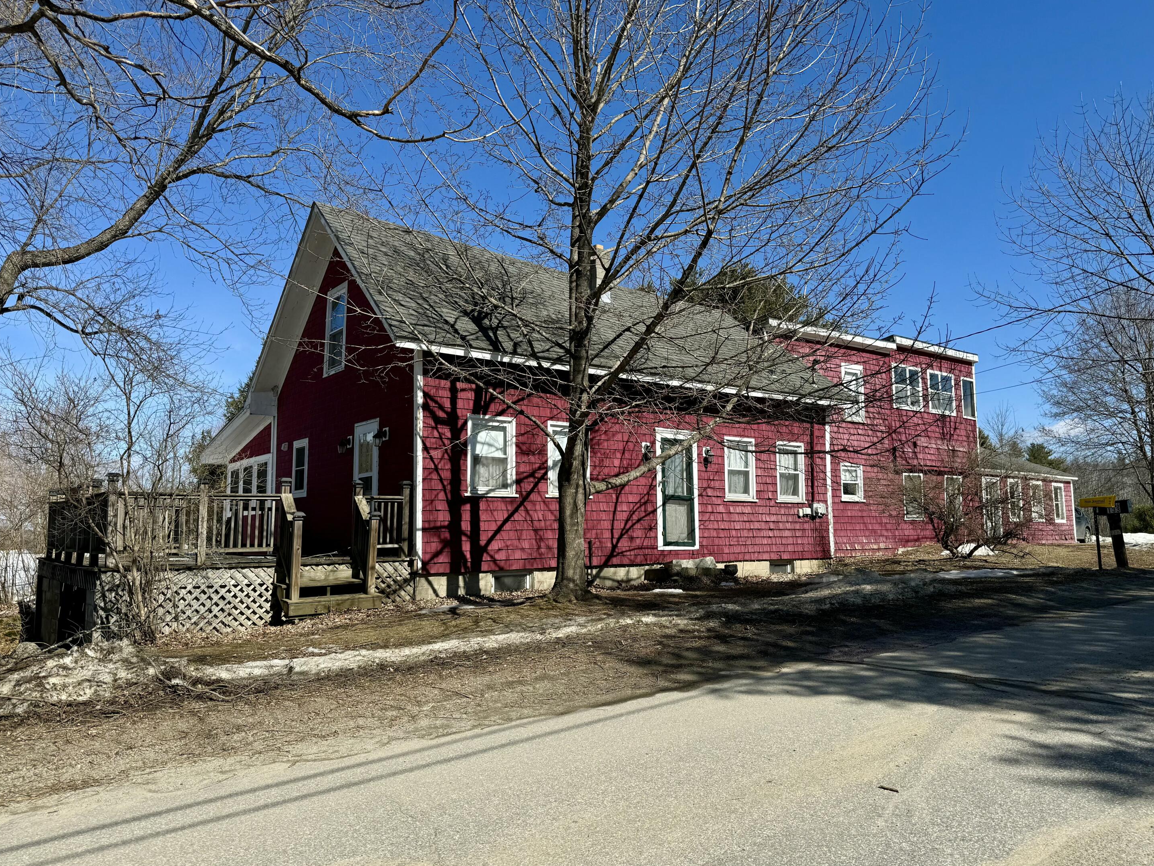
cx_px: 595
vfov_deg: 54.9
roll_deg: -0.4
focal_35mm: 25
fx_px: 833
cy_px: 448
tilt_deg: +4.7
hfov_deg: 69.4
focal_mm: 6.76
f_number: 1.78
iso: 80
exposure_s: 1/5348
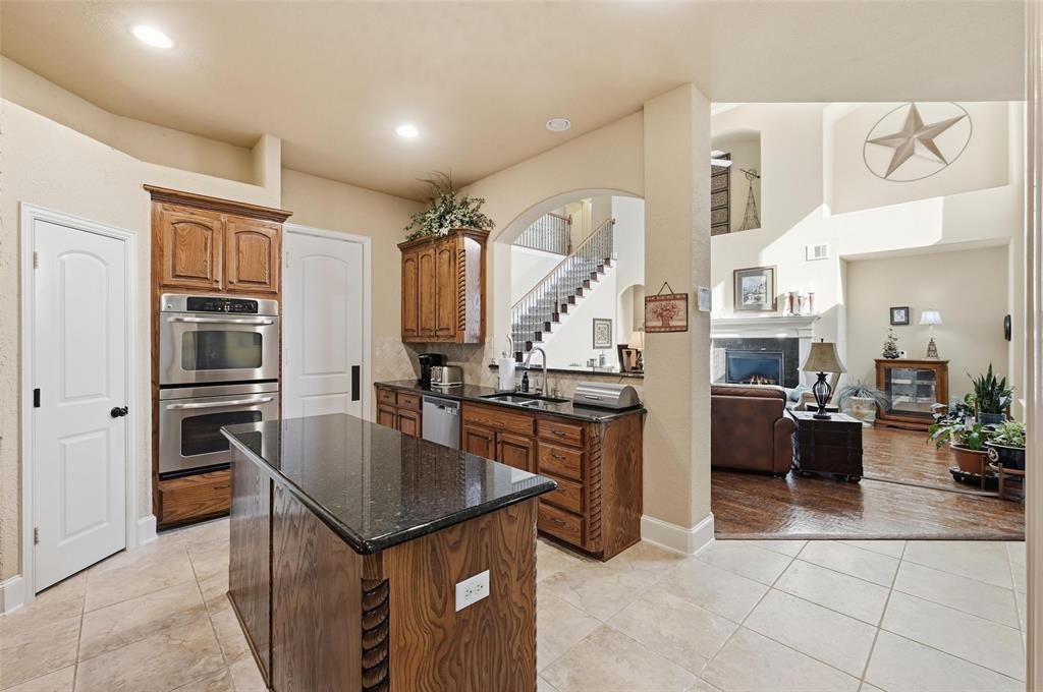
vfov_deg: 77.2
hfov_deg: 100.5
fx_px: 434
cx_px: 522
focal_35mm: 15
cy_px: 346
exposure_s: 1/500
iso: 500
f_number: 9
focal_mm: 15
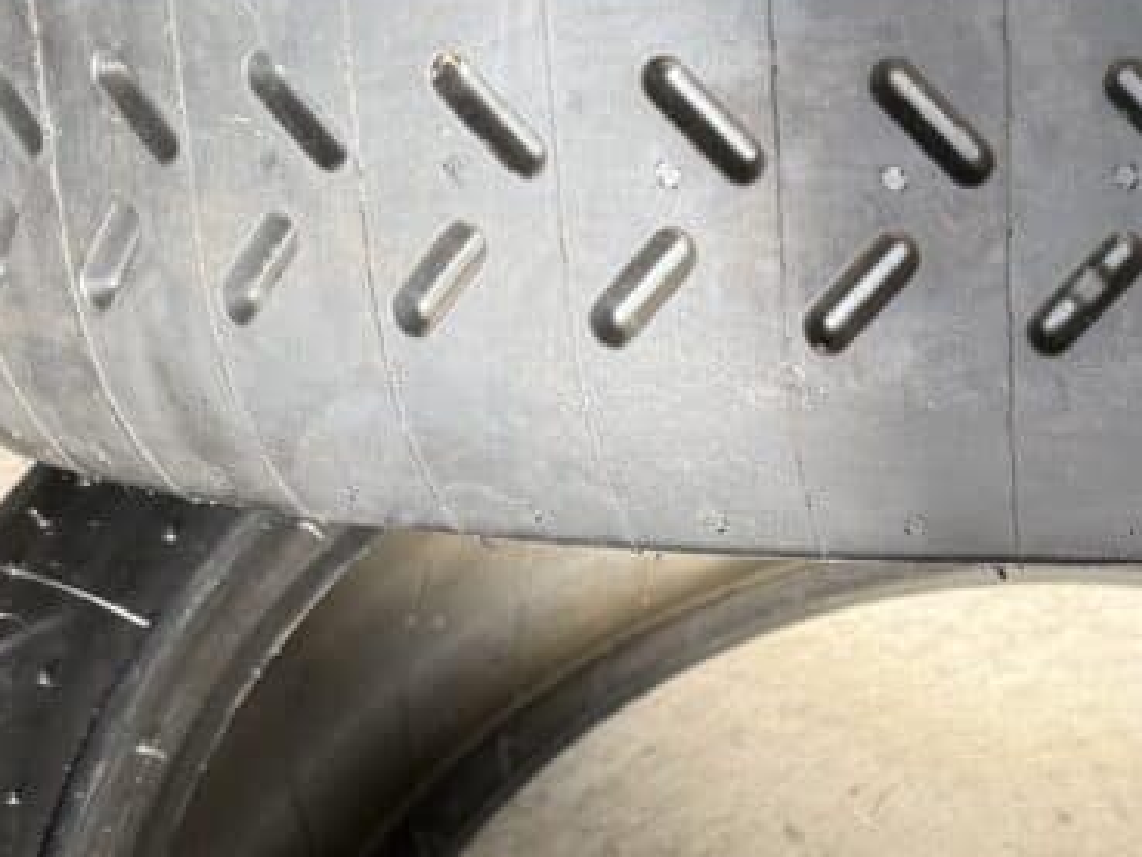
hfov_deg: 34.5
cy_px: 746
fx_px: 1716
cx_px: 1052
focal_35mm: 52
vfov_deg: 27.2
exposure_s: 1/116
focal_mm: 6.76
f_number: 1.78
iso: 200
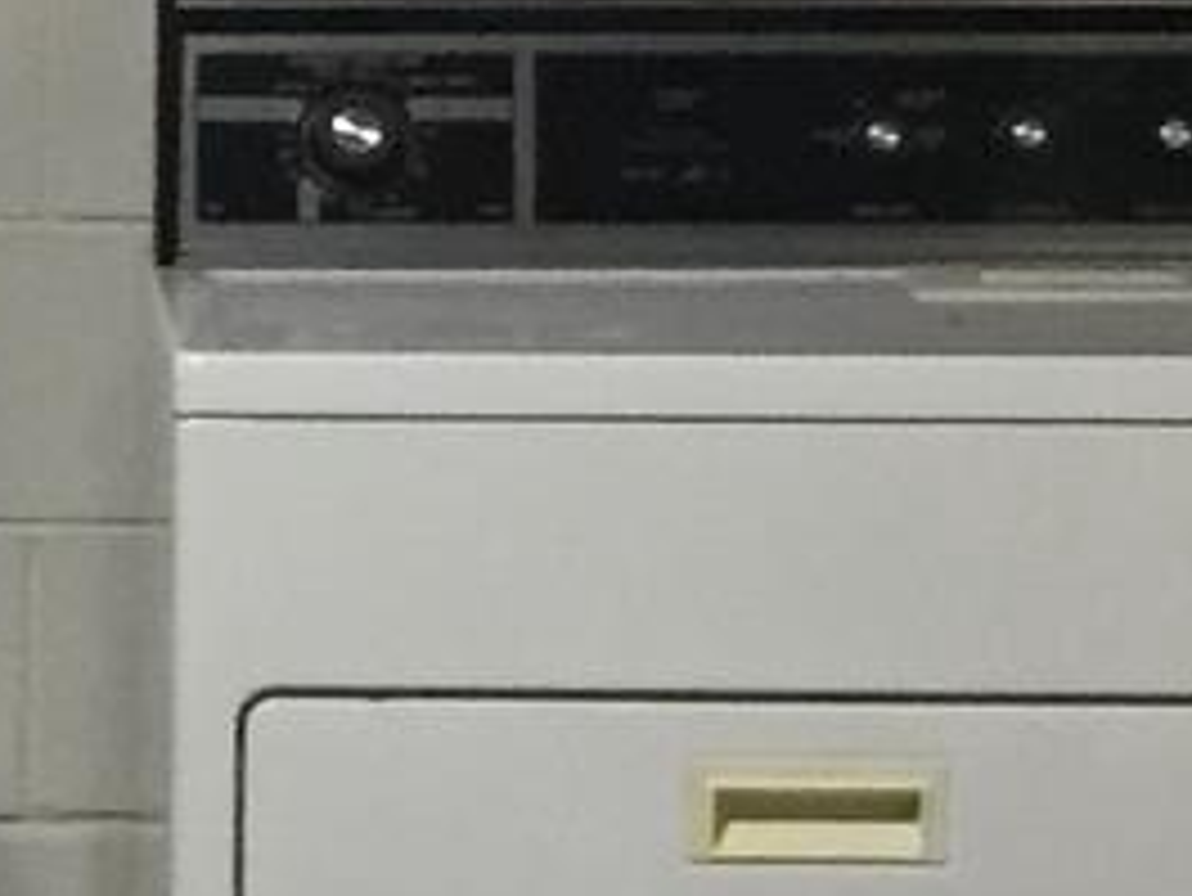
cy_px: 554
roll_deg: -1.1
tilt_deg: -7.6
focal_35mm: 224
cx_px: -639
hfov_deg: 8.6
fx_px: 7717
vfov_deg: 6.6
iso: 250
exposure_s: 1/30
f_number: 2.2
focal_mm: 4.15
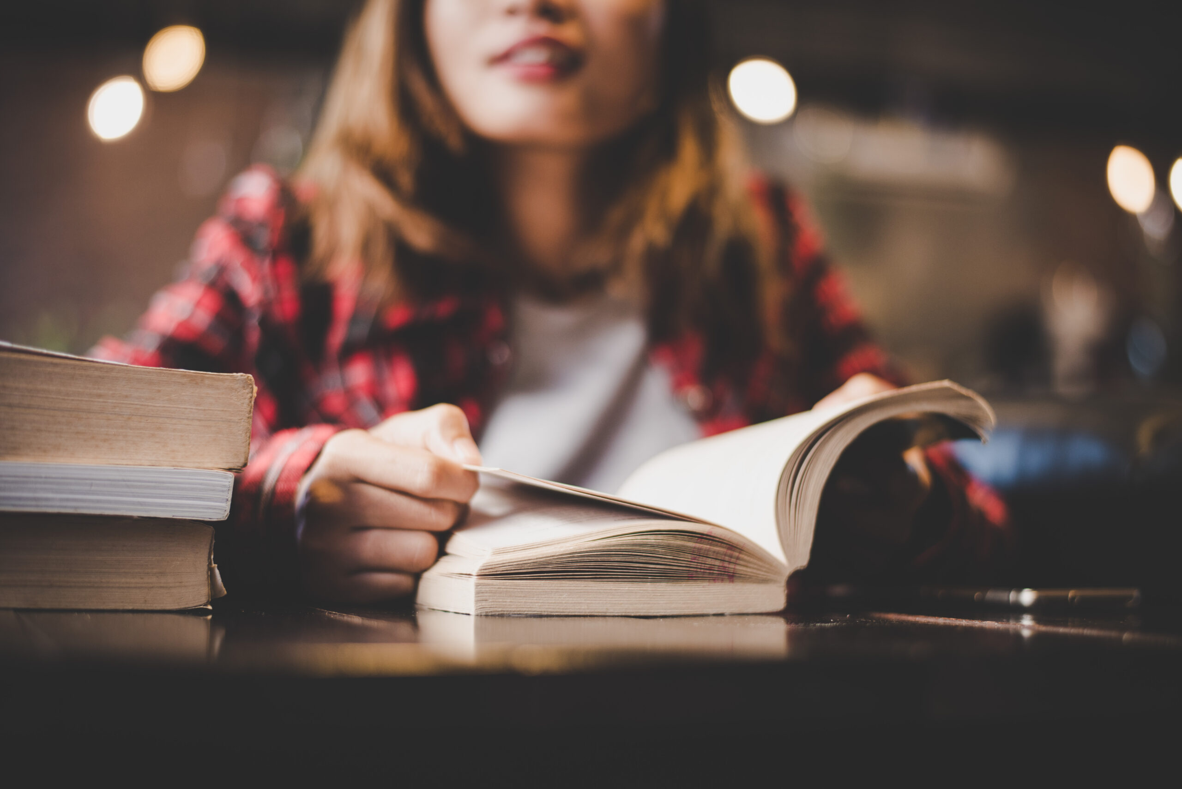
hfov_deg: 39.6
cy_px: 394
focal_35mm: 50
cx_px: 591
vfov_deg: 27.0
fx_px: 1642
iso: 250
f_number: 1.8
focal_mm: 50
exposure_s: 1/125
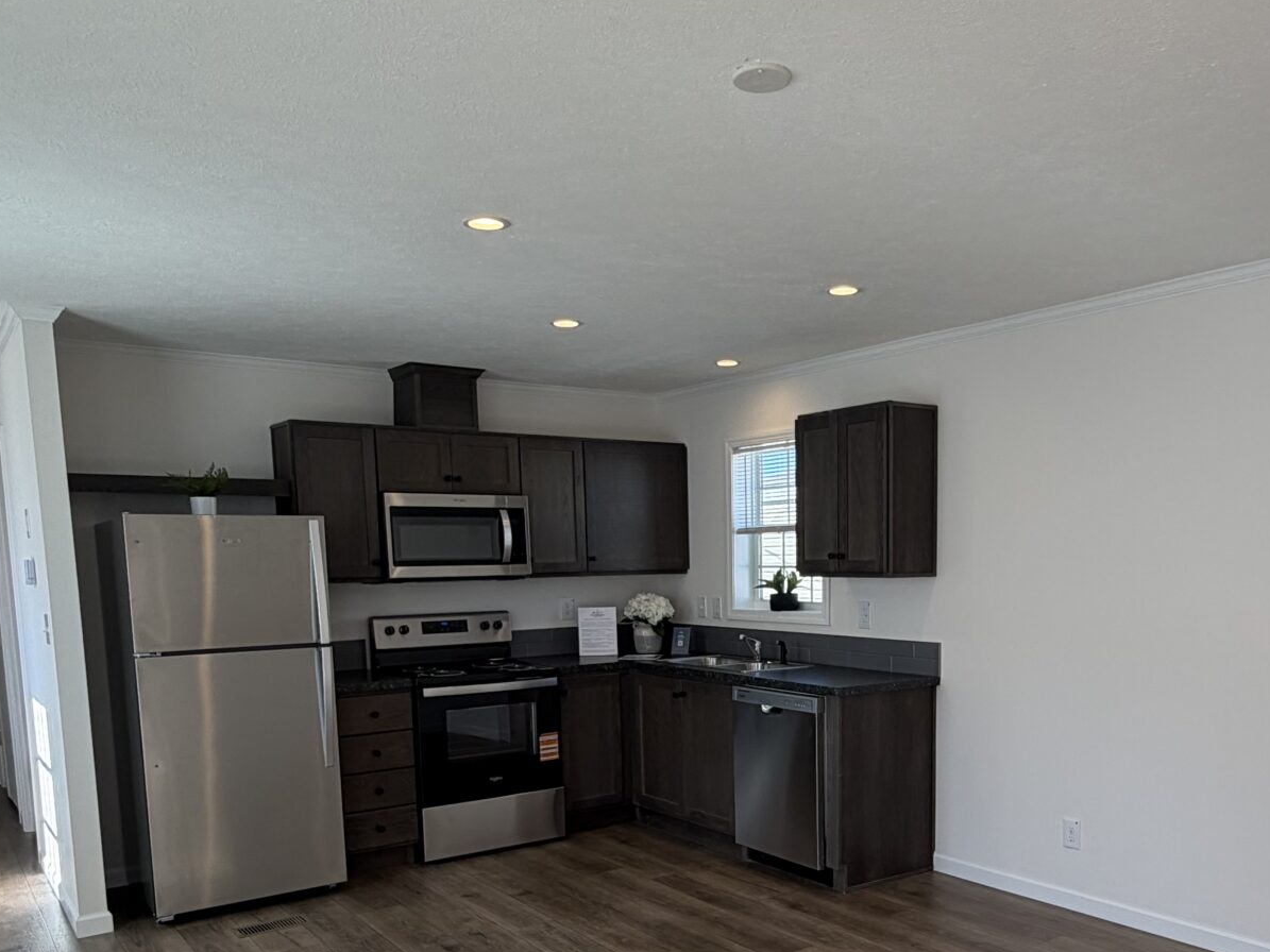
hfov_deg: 59.4
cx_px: 766
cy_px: 683
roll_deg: +0.9
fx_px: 1101
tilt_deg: -6.4
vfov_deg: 45.6
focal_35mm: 30
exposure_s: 1/120
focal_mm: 2.22
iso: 32
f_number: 2.2
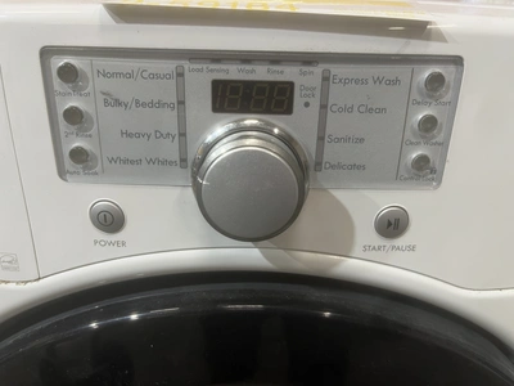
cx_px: 257
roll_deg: -1.2
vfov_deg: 53.1
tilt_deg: -29.5
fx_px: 386
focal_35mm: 26
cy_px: 193
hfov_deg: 67.3
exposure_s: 1/60
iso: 80
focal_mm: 5.1
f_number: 1.6
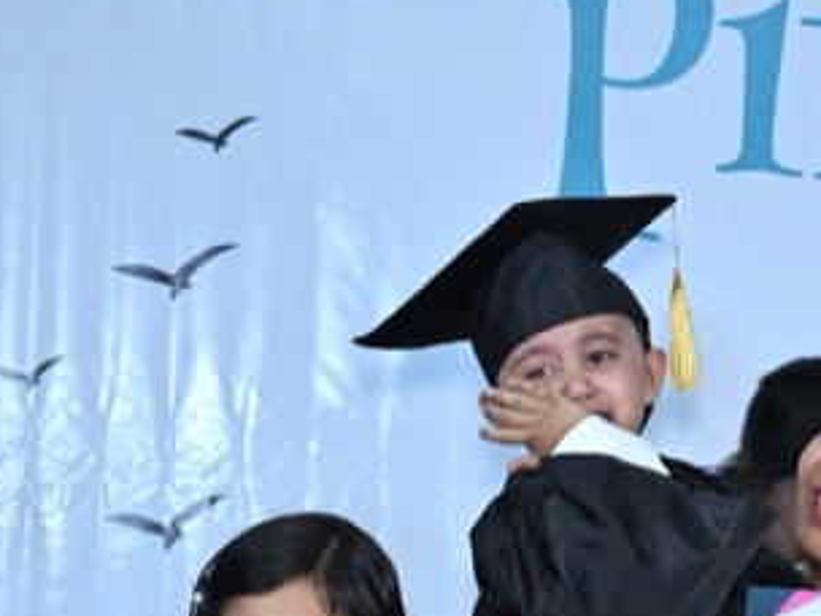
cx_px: 1180
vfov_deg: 8.6
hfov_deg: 11.2
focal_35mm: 171
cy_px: 670
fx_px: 4056
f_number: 7.1
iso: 1000
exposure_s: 1/160
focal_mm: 54
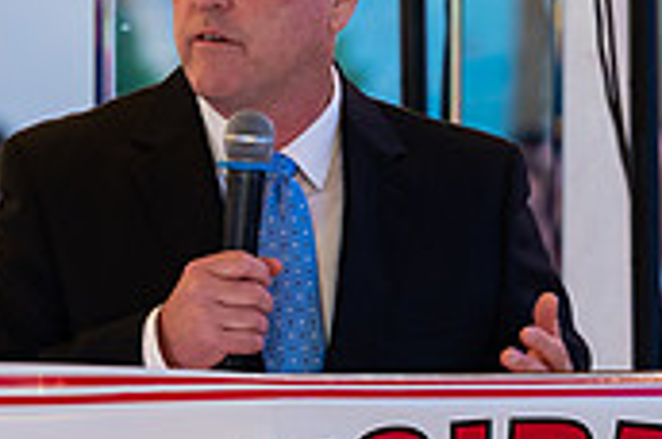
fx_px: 8535
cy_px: 285
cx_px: 354
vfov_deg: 2.9
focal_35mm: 465
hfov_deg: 4.4
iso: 1250
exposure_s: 1/125
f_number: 3.2
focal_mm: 135
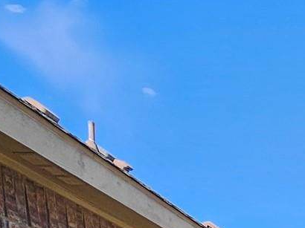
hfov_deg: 23.3
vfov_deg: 15.5
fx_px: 572
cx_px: 469
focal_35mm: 65
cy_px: 510
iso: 50
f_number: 2.2
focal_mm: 2.2
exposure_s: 1/887
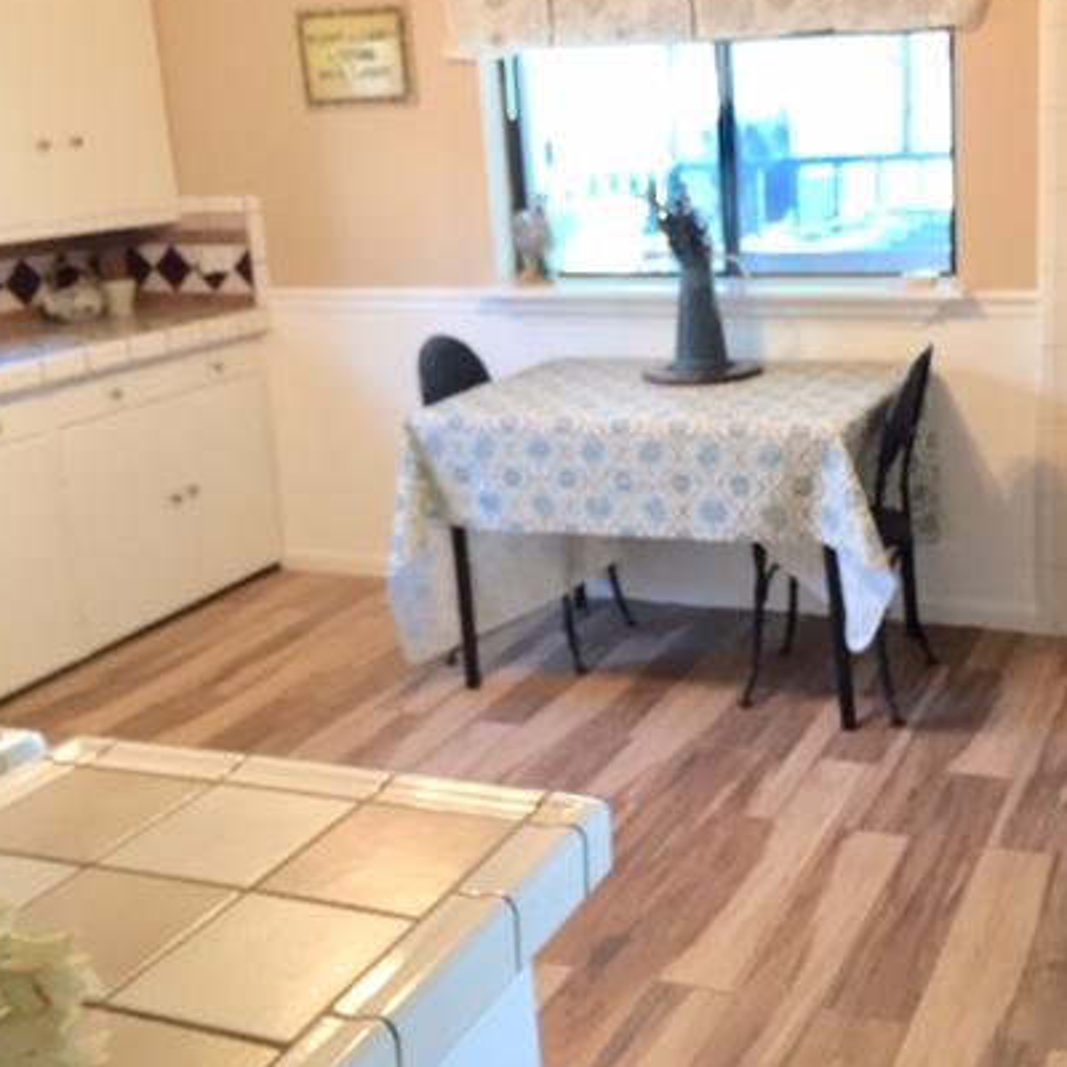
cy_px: 451
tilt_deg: -14.4
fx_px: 1430
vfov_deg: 40.8
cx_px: 736
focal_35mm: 41
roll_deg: +1.9
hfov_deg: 40.3
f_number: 2.2
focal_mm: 4.15
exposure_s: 1/30
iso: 80
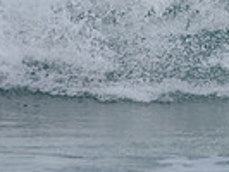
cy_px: -87
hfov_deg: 0.9
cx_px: 477
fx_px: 13905
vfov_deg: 0.7
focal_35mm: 2100
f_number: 5.6
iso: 250
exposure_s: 1/2000
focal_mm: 500
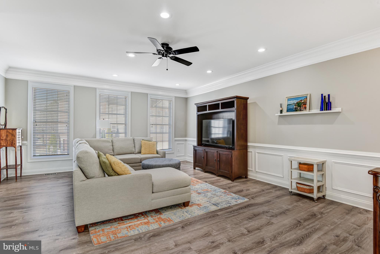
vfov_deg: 70.5
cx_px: 190
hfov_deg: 93.3
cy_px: 127
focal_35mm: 17
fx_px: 179
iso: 400
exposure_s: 1/30
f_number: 8
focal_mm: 17
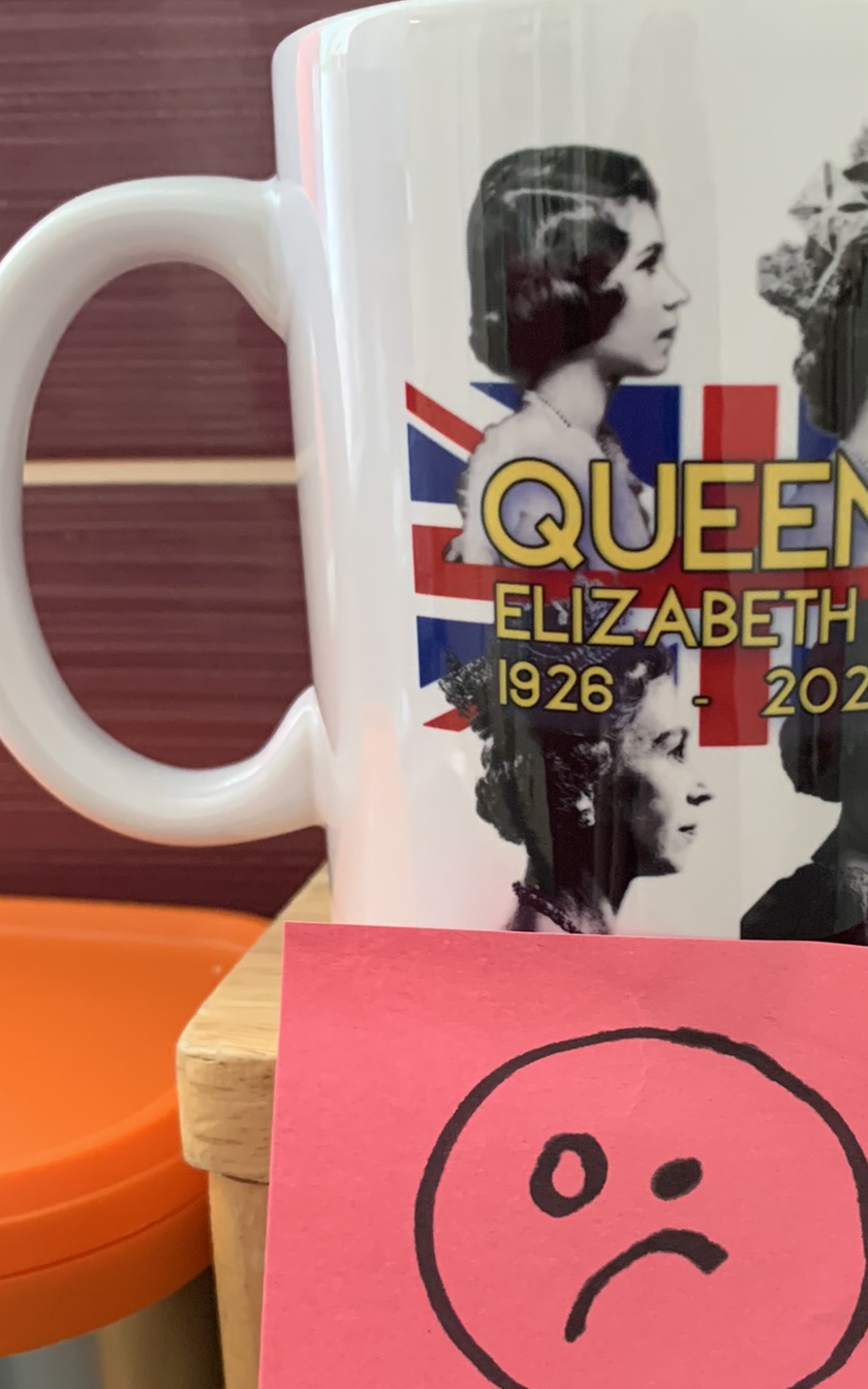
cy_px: 842
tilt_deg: -16.1
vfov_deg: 46.9
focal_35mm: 42
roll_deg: +0.7
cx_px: 681
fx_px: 1590
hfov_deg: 29.9
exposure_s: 1/40
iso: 400
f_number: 1.8
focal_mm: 4.25
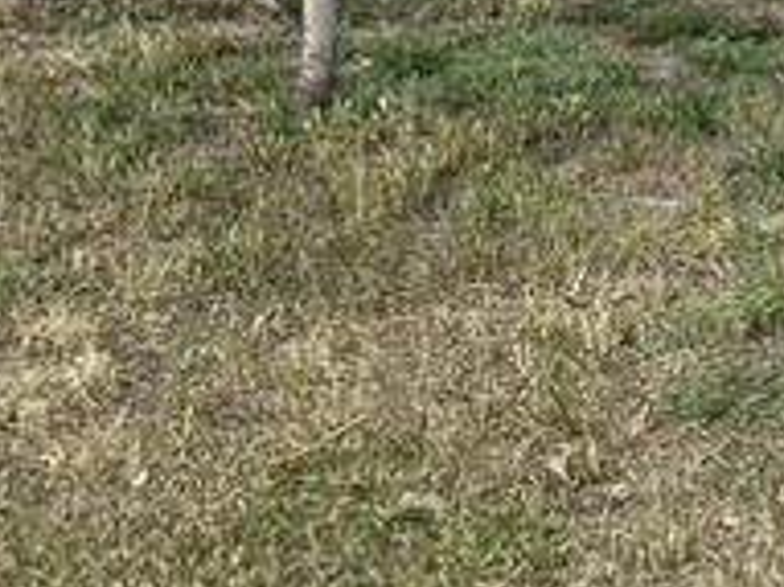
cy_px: -185
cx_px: 1950
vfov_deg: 11.2
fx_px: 2920
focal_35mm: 129
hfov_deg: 12.0
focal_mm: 6.76
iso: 80
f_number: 1.78
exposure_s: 1/2169
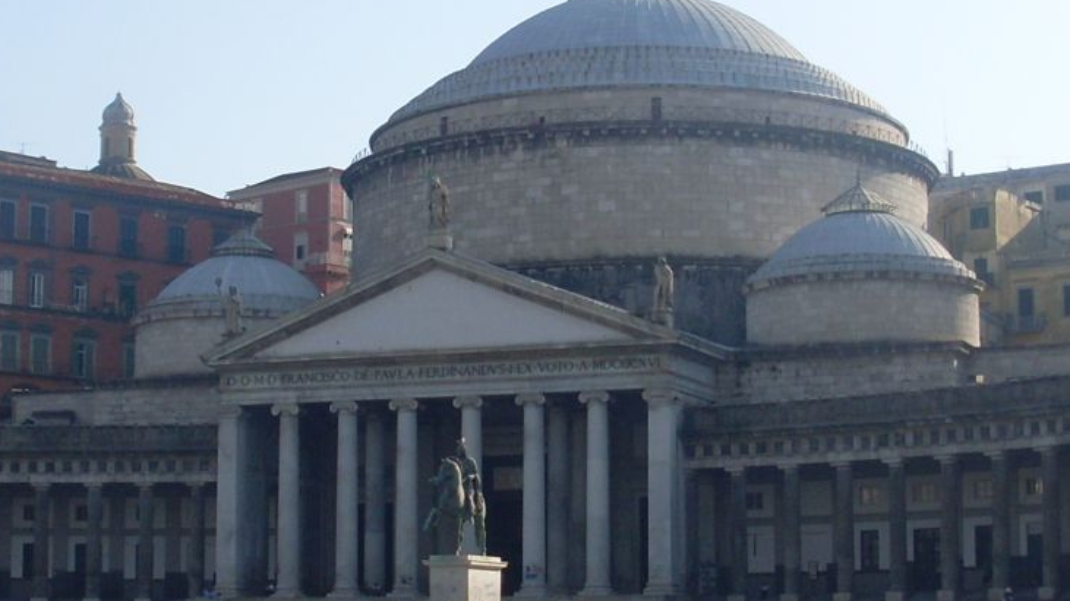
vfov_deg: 14.2
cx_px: 545
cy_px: 333
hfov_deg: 25.0
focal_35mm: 85
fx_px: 2411
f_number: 7.7
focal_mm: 6.3
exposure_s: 1/250
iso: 80
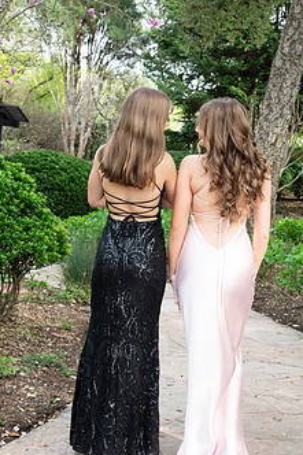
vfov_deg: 32.8
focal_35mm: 61
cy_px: 190
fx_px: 771
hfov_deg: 22.2
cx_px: 192
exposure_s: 1/800
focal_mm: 45
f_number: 7.1
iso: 1250
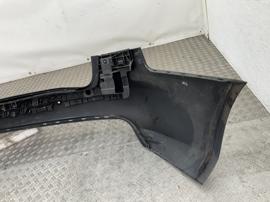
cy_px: 101
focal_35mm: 29
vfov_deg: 48.2
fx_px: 226
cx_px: 135
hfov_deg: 61.7
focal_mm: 3
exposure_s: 1/120
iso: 32
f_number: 1.8
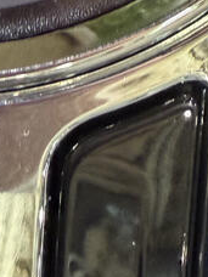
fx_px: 865
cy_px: -273
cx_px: -47
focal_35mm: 108
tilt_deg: -58.5
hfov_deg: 13.3
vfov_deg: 14.9
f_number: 2.2
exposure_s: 1/60
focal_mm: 2.22
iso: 500
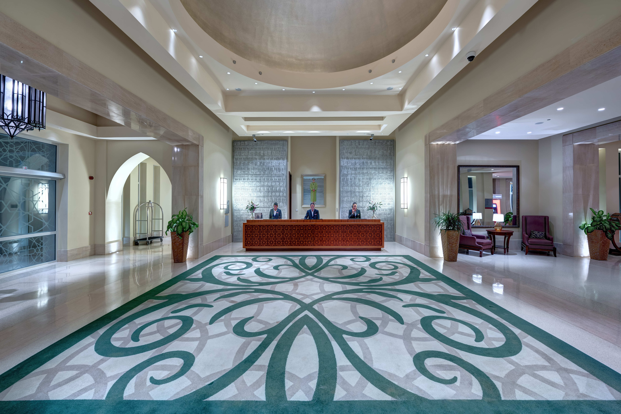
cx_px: 310
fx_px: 242
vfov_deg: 81.2
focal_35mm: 14
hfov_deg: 104.2
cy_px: 207
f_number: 8
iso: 100
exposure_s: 1.3
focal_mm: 14
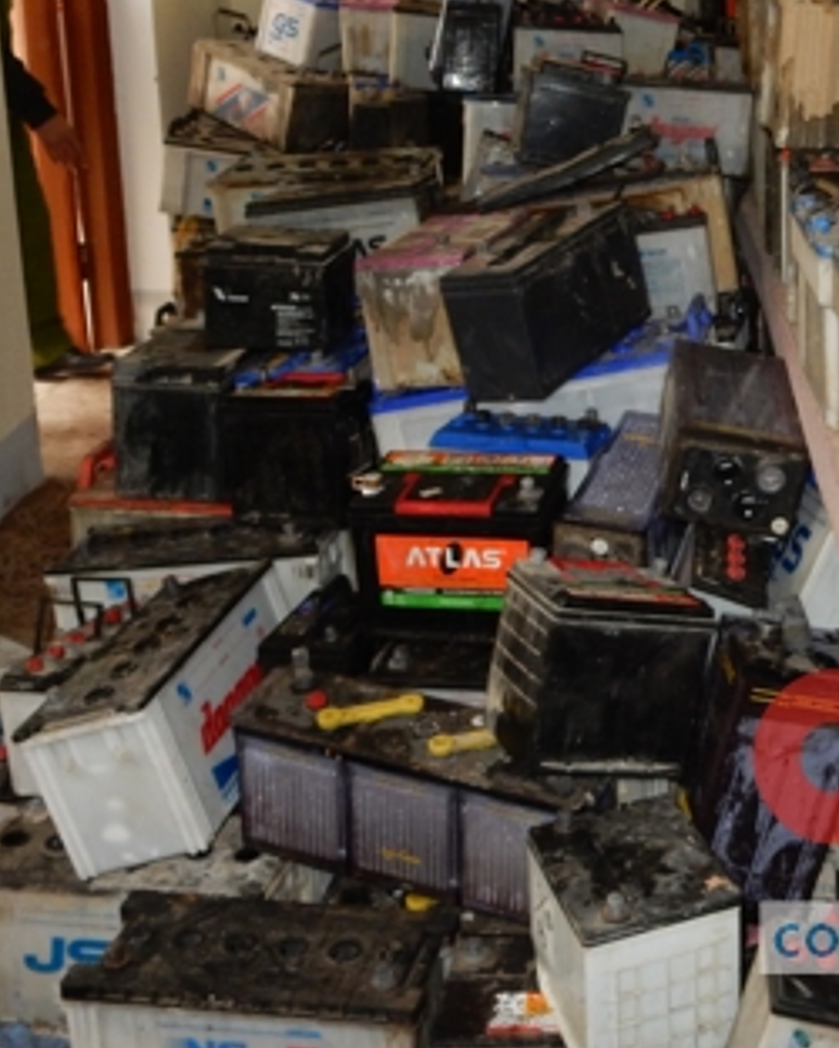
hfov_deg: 29.1
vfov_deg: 36.3
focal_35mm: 50
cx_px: 748
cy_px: 245
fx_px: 1550
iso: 200
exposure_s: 1/30
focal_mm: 4.5
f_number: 3.7
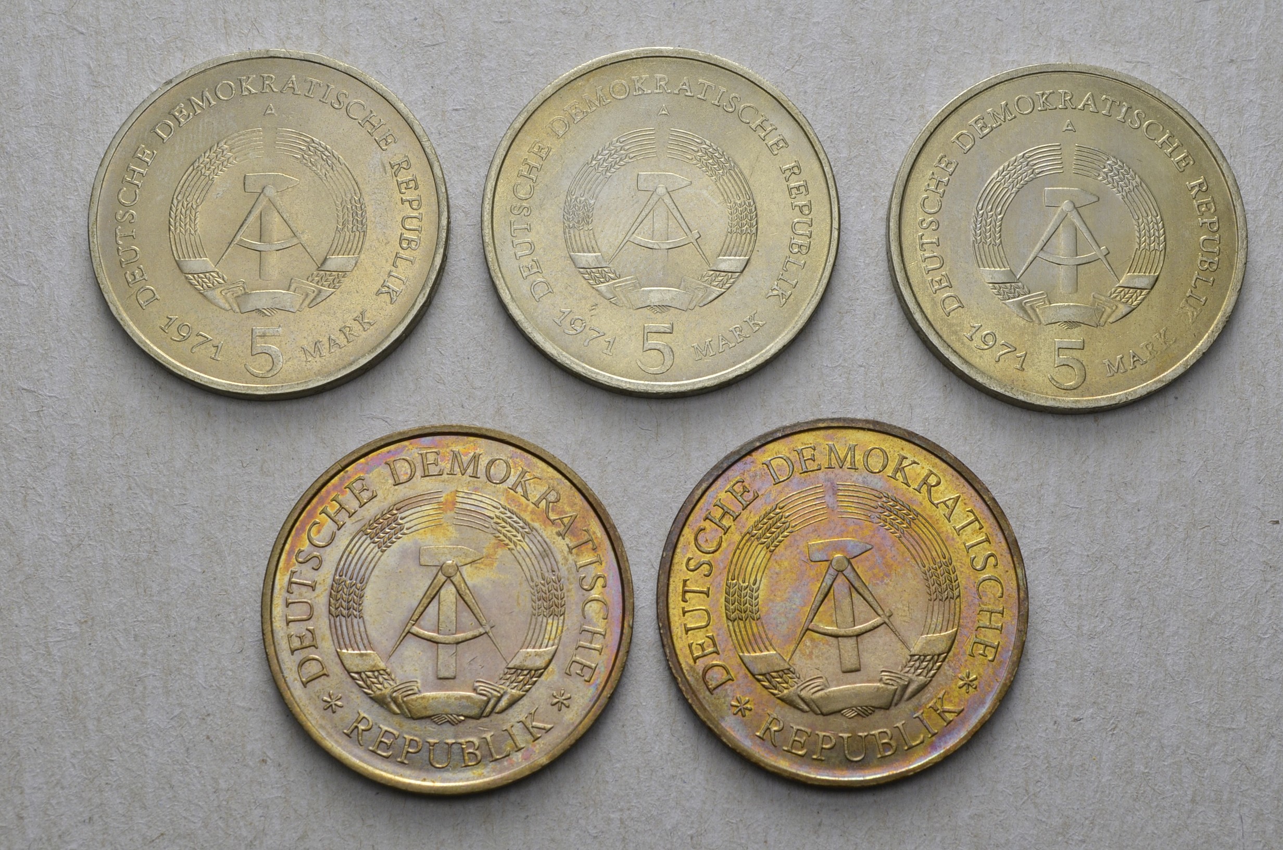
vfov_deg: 20.1
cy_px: 425
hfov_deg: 29.9
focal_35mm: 68
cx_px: 642
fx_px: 2401
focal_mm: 45
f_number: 14
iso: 400
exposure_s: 1/250
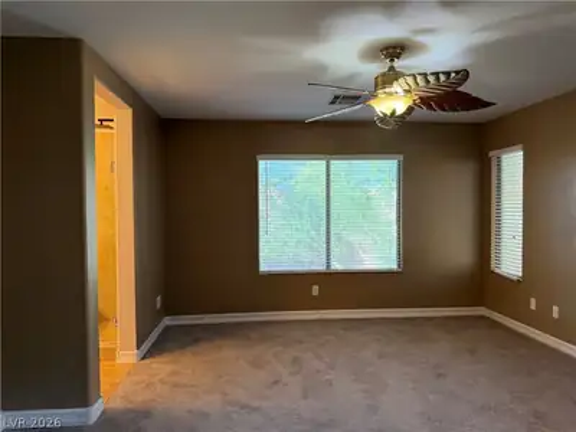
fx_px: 399
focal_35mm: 24
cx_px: 288
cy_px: 216
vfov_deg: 56.8
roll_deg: +0.6
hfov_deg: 71.6
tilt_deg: -1.7
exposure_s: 1/60
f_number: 1.78
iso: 200
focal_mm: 6.76
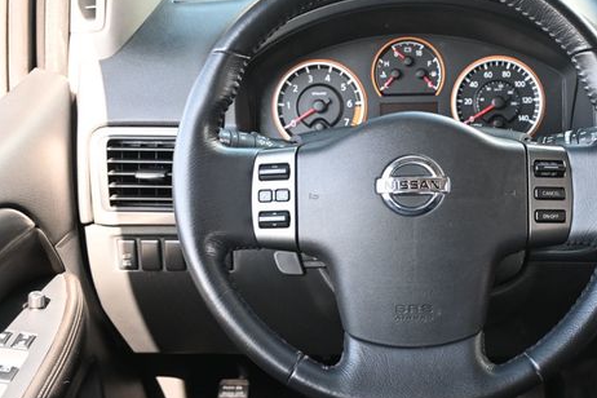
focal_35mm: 54
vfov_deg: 25.1
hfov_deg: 36.4
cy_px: 185
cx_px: 412
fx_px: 895
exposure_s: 1/125
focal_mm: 26
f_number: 4.5
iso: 1000
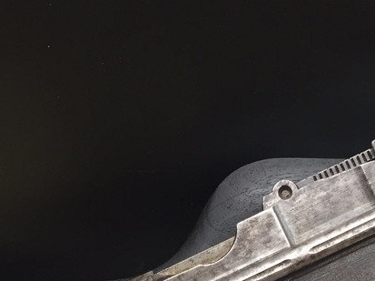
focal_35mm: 75
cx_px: 256
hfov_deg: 25.8
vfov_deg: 18.7
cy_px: 321
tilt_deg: -22.9
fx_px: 812
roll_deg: -0.4
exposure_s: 1/30
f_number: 2.2
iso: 40
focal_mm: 4.15
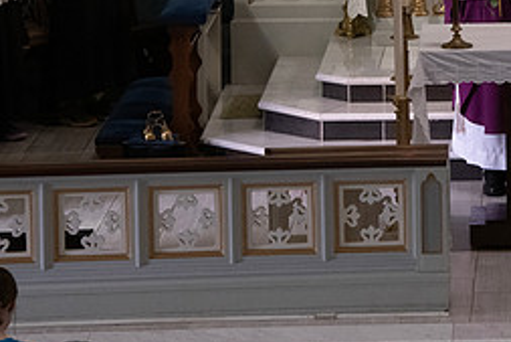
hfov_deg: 6.6
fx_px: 4403
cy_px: 3
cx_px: 537
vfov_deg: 4.4
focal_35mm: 310
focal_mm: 135
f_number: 9
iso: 4000
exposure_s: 1/100
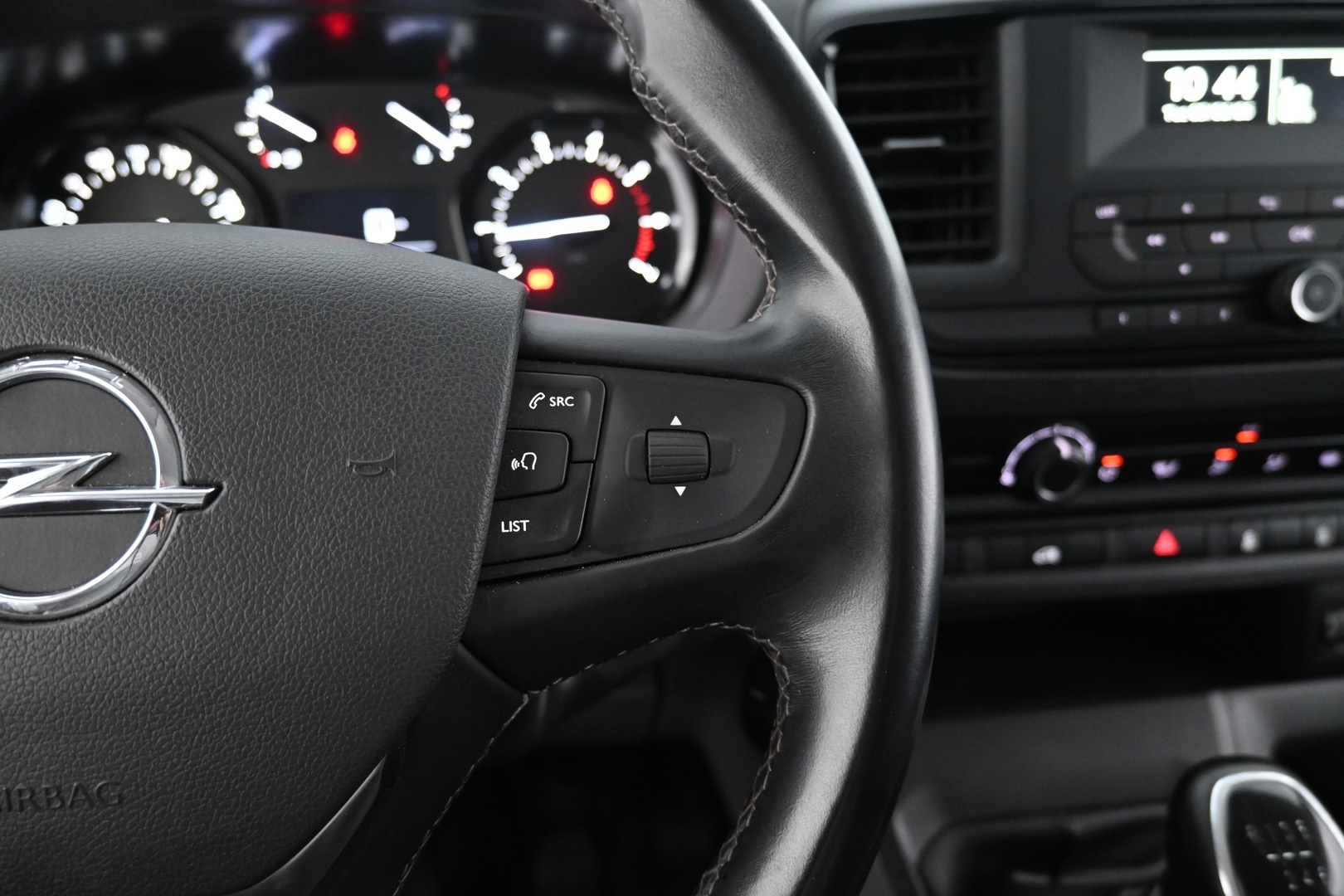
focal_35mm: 24
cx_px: 672
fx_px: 896
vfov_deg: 53.1
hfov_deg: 73.7
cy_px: 448
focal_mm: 16
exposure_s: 1/25
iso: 2800
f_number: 3.5
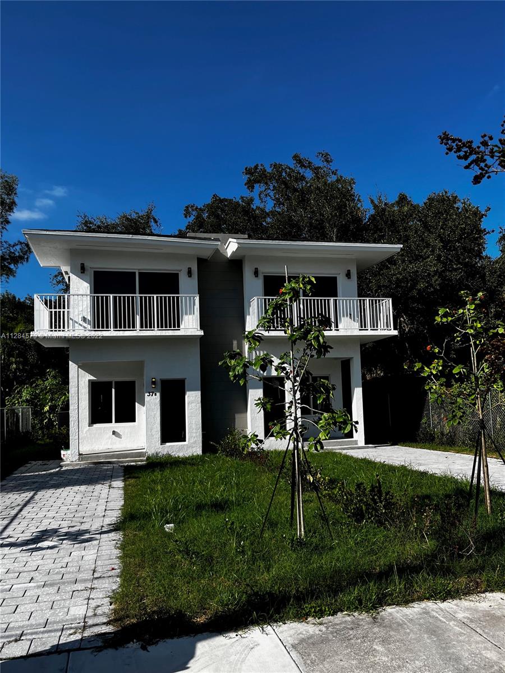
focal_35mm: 26
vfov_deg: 67.3
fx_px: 506
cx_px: 252
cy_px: 336
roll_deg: +2.0
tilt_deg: +4.9
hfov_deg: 53.1
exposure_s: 1/3311
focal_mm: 5.1
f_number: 1.6
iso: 50
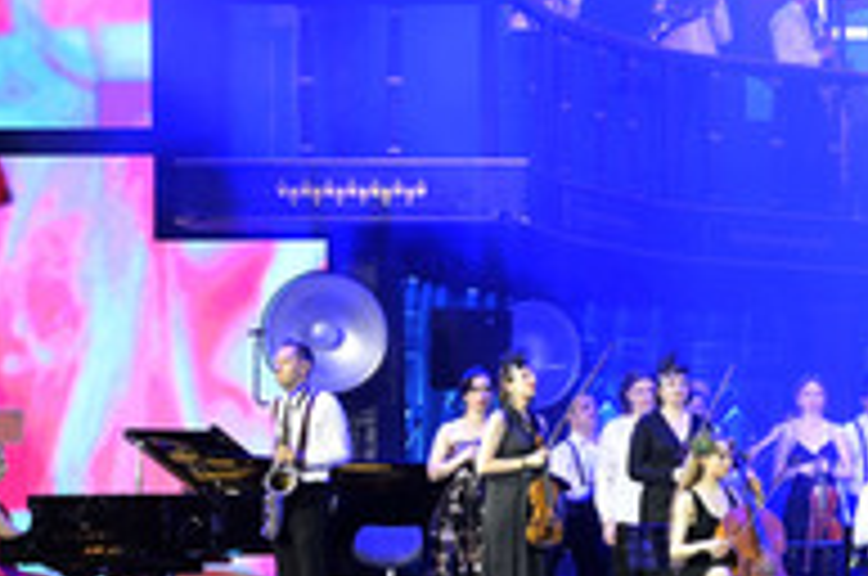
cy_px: 356
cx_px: 938
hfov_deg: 12.7
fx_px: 3827
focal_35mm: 159
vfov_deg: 8.6
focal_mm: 68
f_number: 5
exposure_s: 1/320
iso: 8000
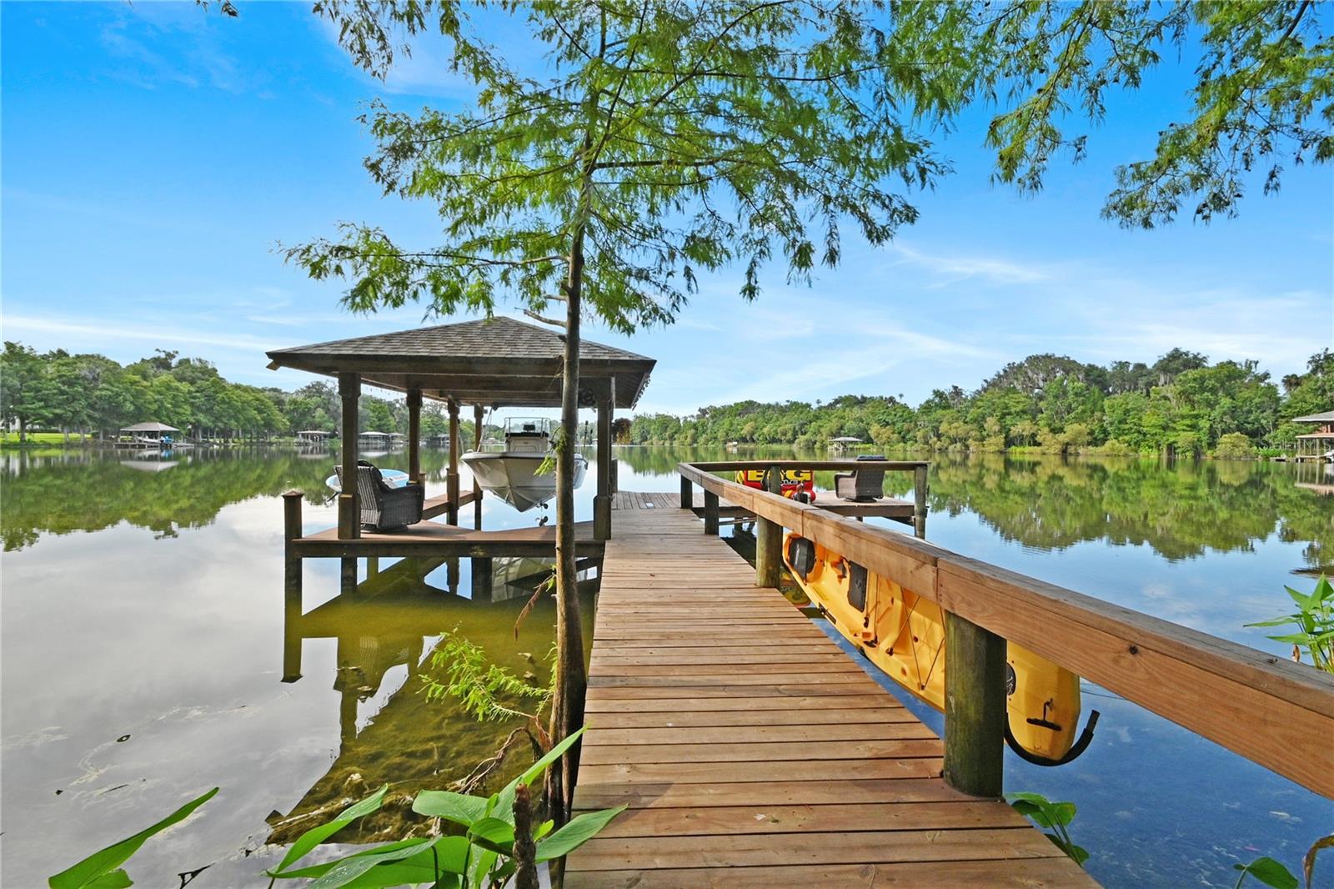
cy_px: 444
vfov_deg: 77.3
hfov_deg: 100.4
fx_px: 556
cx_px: 667
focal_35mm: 15
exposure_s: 1/640
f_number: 13
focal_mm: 10
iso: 1000
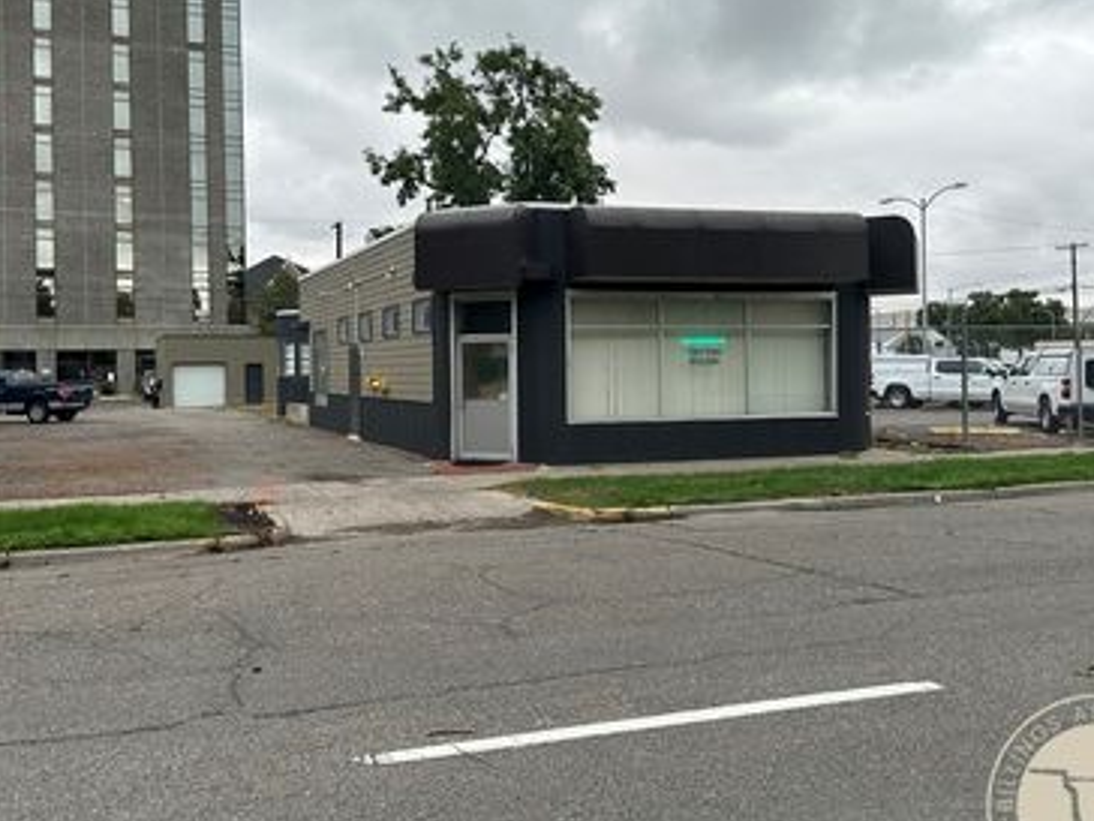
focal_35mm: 33
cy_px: 353
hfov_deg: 55.1
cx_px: 460
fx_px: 1043
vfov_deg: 42.8
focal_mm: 6.86
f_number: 1.78
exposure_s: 1/1157
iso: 80
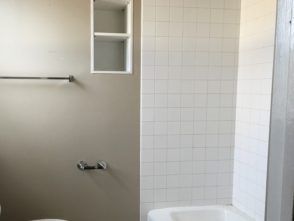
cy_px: 123
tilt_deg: -6.5
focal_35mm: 35
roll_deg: -1.4
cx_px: 118
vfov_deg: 40.7
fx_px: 297
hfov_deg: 52.2
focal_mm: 4.15
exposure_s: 1/15
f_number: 2.2
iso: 32
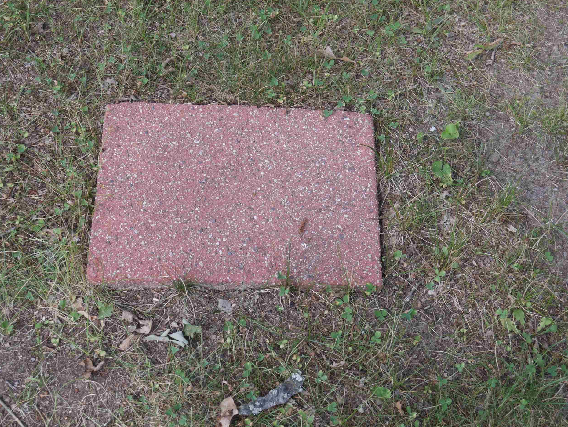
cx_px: 278
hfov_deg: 32.7
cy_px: 205
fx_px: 968
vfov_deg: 24.8
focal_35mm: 59
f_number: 5.2
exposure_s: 1/125
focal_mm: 24
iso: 250
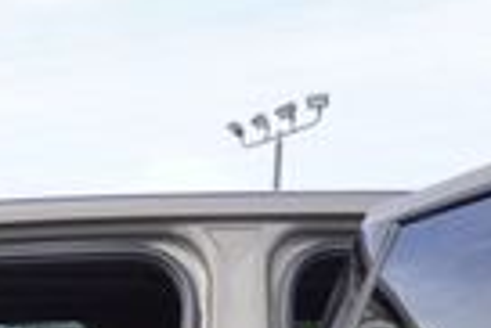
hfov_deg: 17.0
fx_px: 1543
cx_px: -159
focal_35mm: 113
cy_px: 746
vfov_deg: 10.7
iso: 100
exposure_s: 1/125
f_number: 5.6
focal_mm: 16
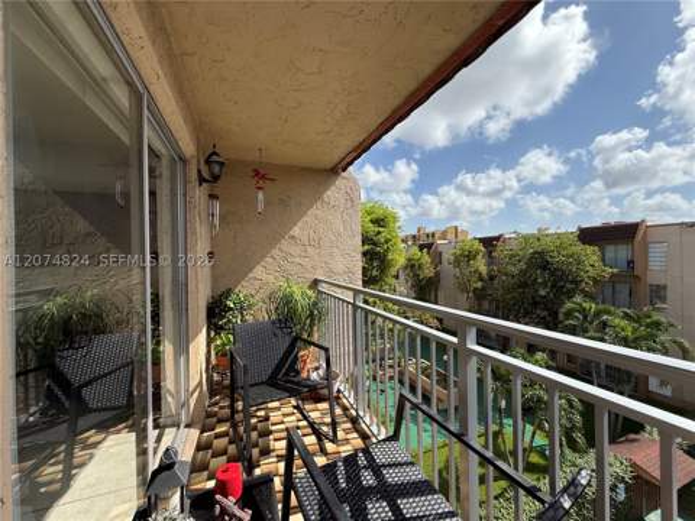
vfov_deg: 85.7
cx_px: 348
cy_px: 260
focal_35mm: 14
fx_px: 281
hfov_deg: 102.1
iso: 50
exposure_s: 1/1848
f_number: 2.2
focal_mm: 2.22
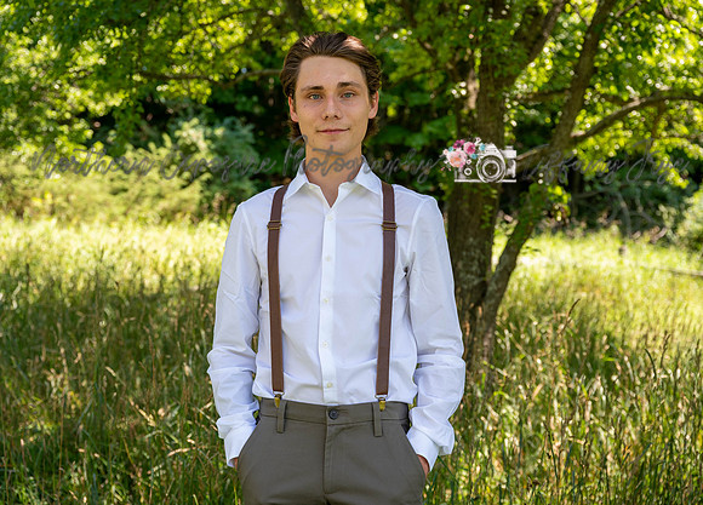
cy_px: 252
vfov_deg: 29.9
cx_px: 324
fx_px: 948
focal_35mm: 47
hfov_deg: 40.7
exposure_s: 1/250
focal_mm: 45
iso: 220
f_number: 4
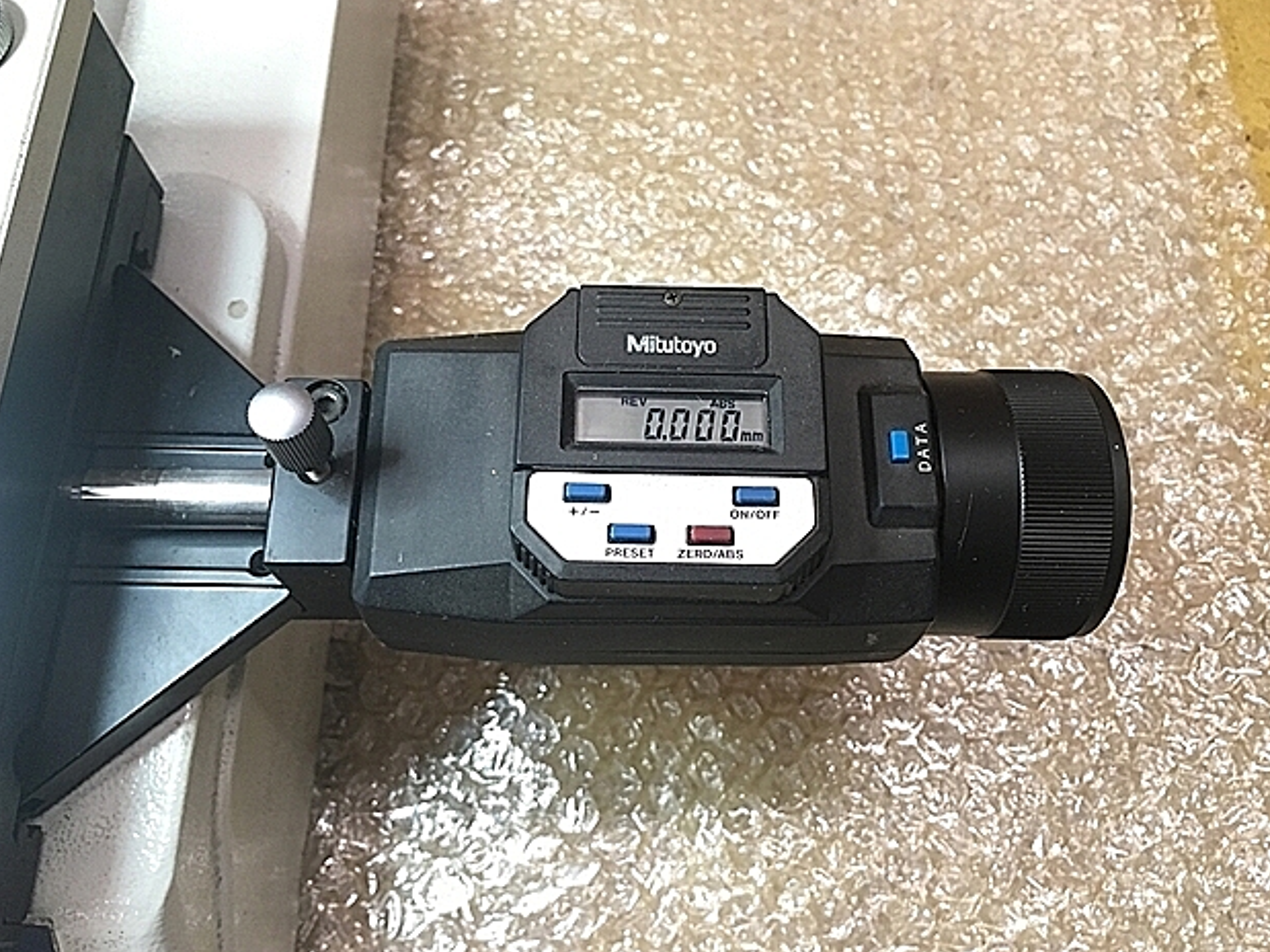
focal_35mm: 30
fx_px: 1100
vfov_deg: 46.8
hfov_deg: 60.0
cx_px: 628
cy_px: 474
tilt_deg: -69.0
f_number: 2.2
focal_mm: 4.15
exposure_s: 1/30
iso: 100
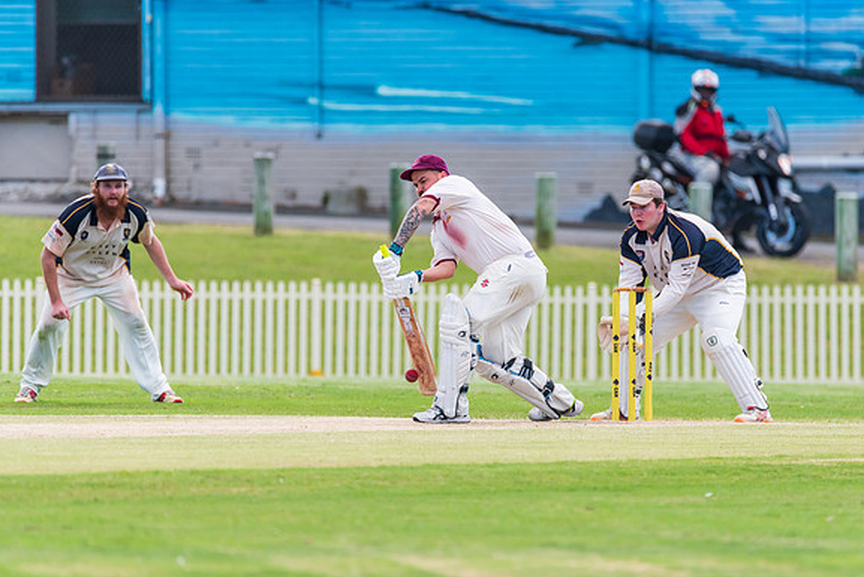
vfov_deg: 2.0
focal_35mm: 673
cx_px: 483
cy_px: 322
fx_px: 16155
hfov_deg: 3.1
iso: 640
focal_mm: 600
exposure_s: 1/1000
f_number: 6.3
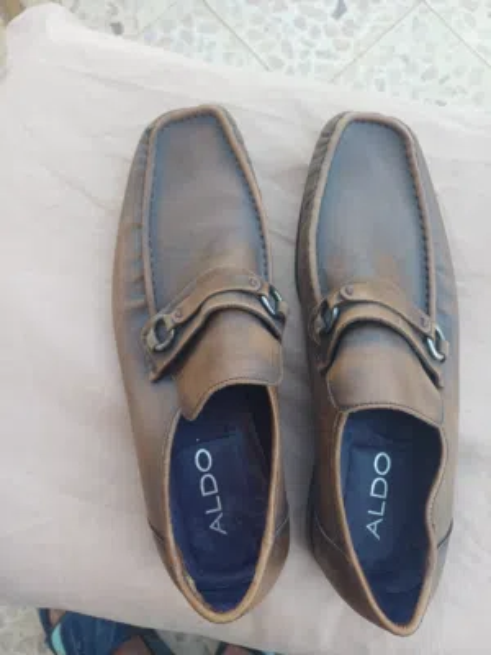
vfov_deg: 69.4
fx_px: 473
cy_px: 328
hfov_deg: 54.9
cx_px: 246
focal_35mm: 25
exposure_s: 1/100
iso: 64
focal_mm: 4.65
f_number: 1.8
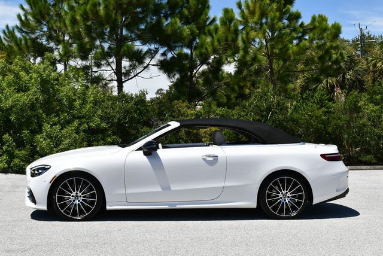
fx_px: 554
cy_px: 128
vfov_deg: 26.0
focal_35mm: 52
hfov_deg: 38.2
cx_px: 192
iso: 100
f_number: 9
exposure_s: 1/320
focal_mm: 26
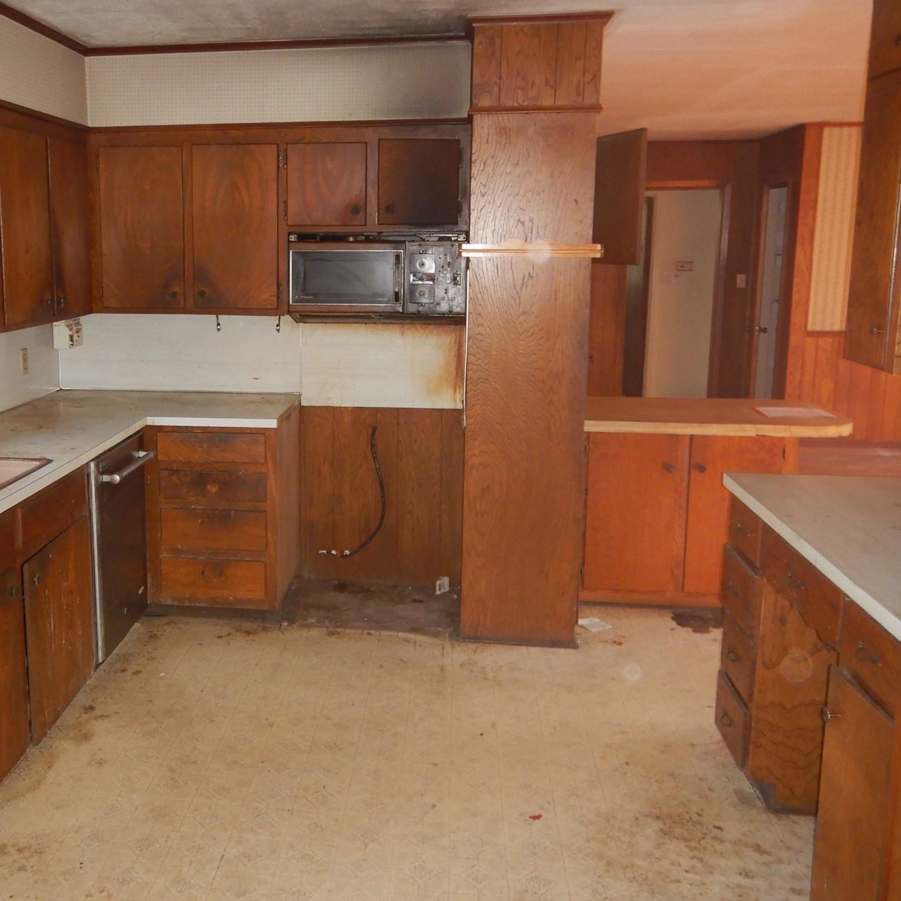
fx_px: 972
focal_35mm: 33
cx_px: 304
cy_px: 405
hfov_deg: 48.9
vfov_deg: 49.7
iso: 360
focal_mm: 4.3
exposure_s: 1/30
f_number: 2.8
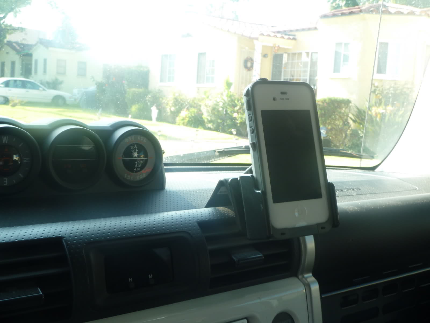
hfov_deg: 44.8
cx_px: 215
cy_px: 162
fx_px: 522
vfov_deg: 34.3
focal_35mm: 42
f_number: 4.5
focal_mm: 6.9
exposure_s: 1/30
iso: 80
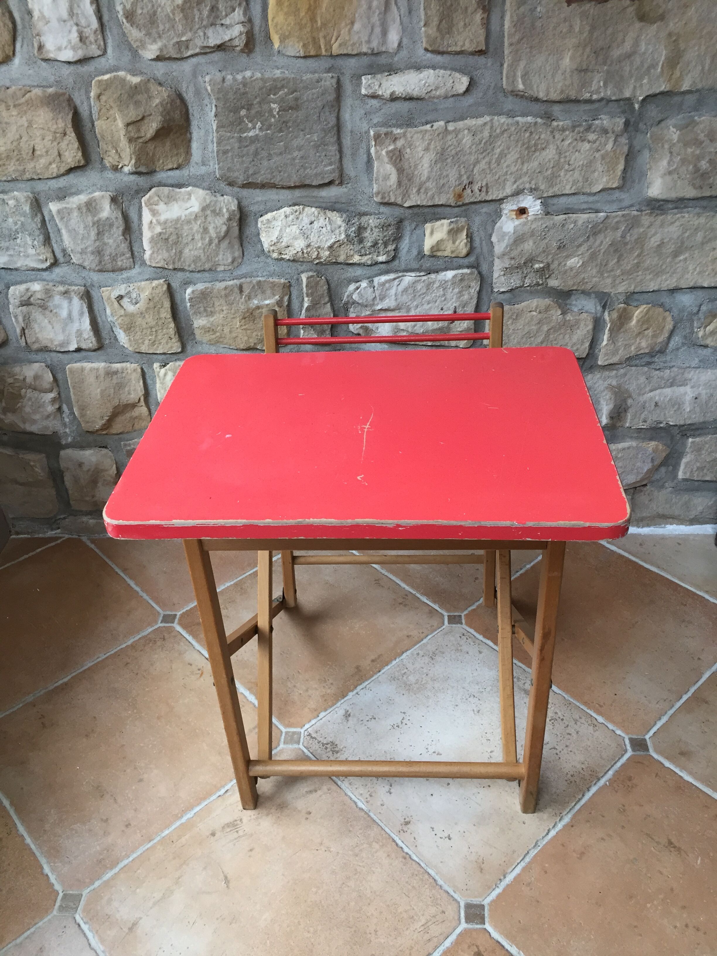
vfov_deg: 61.7
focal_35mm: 29
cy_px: 478
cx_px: 358
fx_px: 801
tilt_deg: -34.4
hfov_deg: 48.2
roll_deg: +4.6
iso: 64
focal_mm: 4.15
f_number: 2.2
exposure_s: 1/33
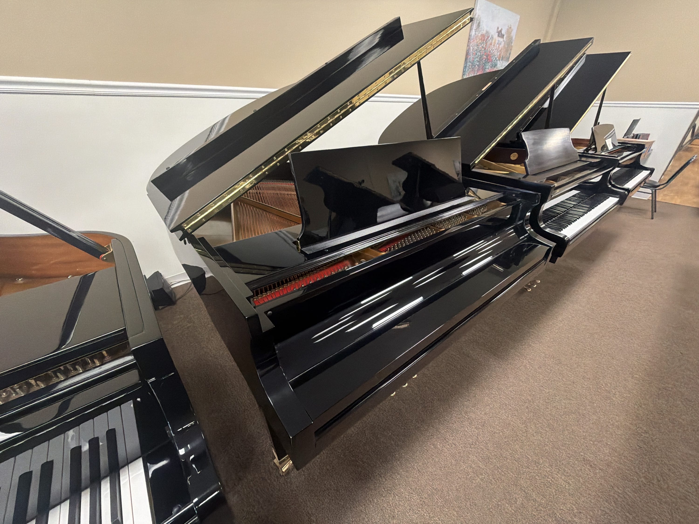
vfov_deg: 85.7
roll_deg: -1.2
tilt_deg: -29.8
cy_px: 262
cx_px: 350
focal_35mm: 14
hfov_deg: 102.1
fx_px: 283
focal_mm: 2.22
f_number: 2.2
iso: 640
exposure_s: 1/60
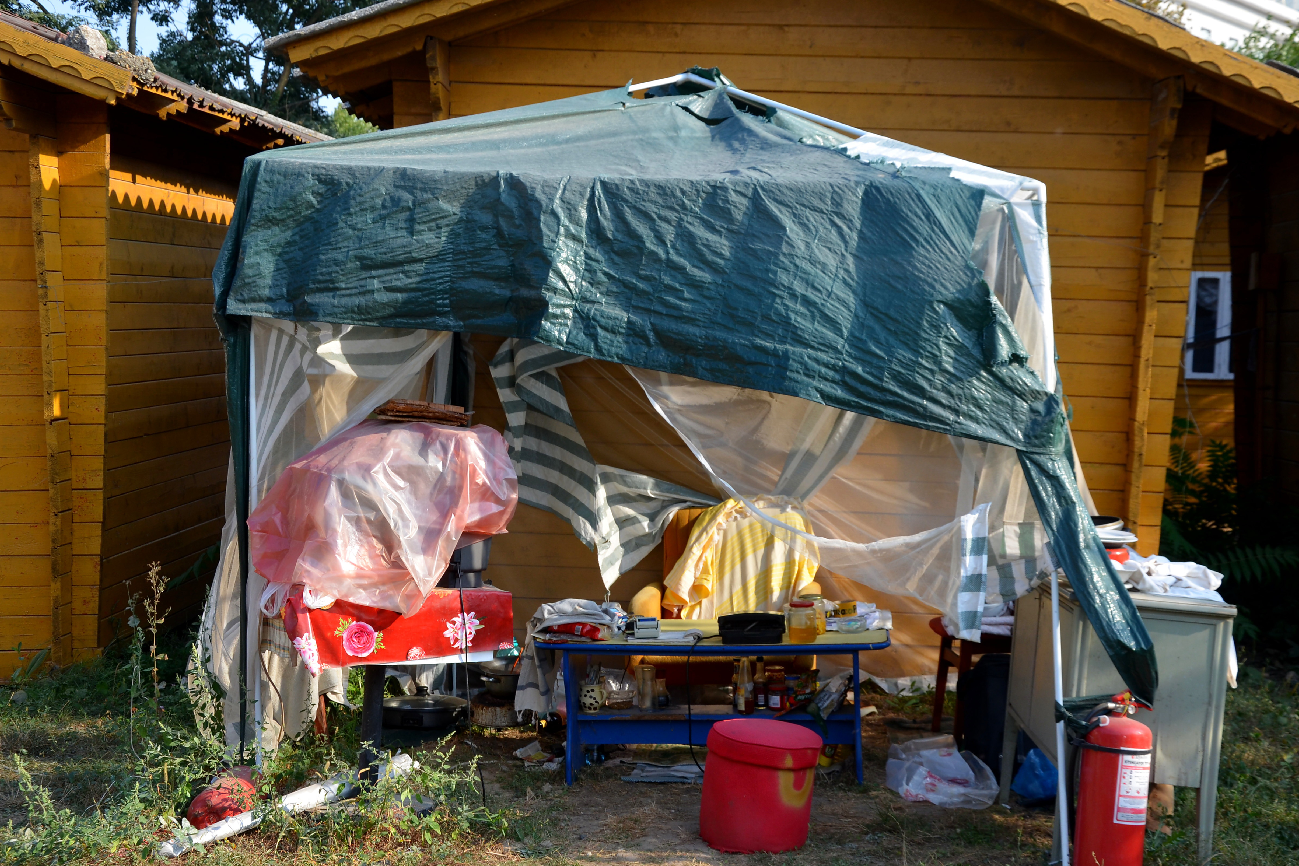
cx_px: 657
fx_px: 1931
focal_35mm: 54
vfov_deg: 25.3
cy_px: 436
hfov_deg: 37.2
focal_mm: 35
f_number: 8
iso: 200
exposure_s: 1/250
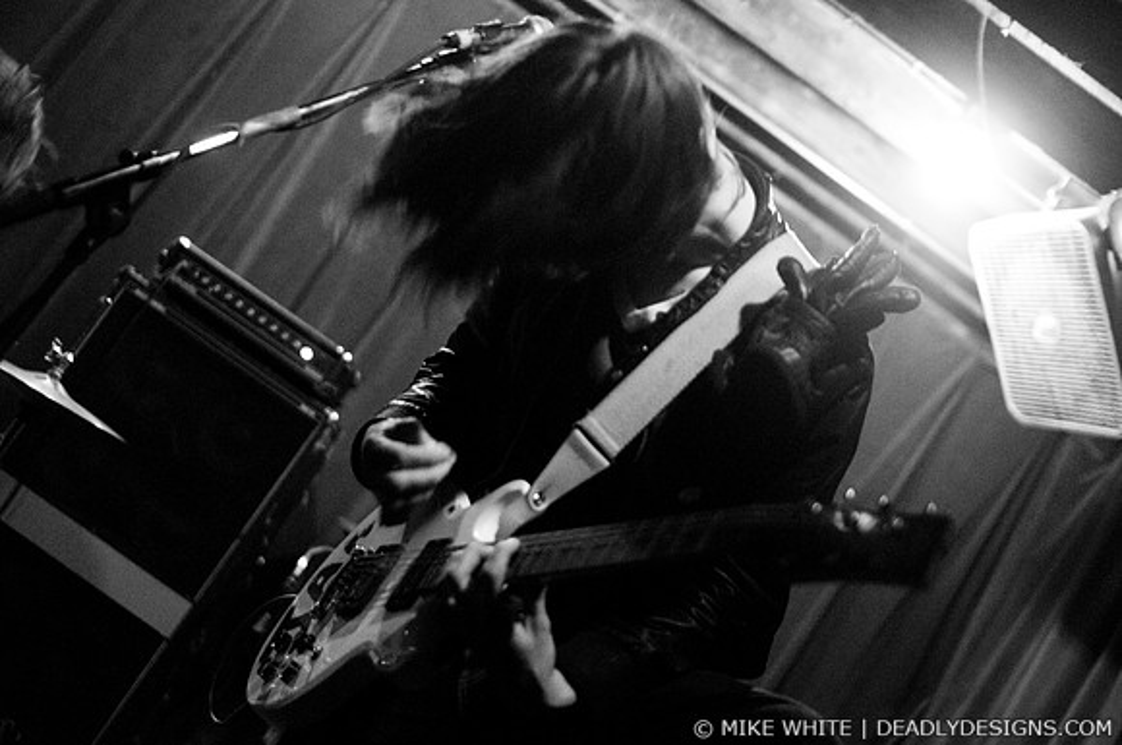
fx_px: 1401
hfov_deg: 43.7
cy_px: 372
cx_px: 561
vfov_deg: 29.8
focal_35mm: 45
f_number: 1.6
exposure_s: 1/80
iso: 1000
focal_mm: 30
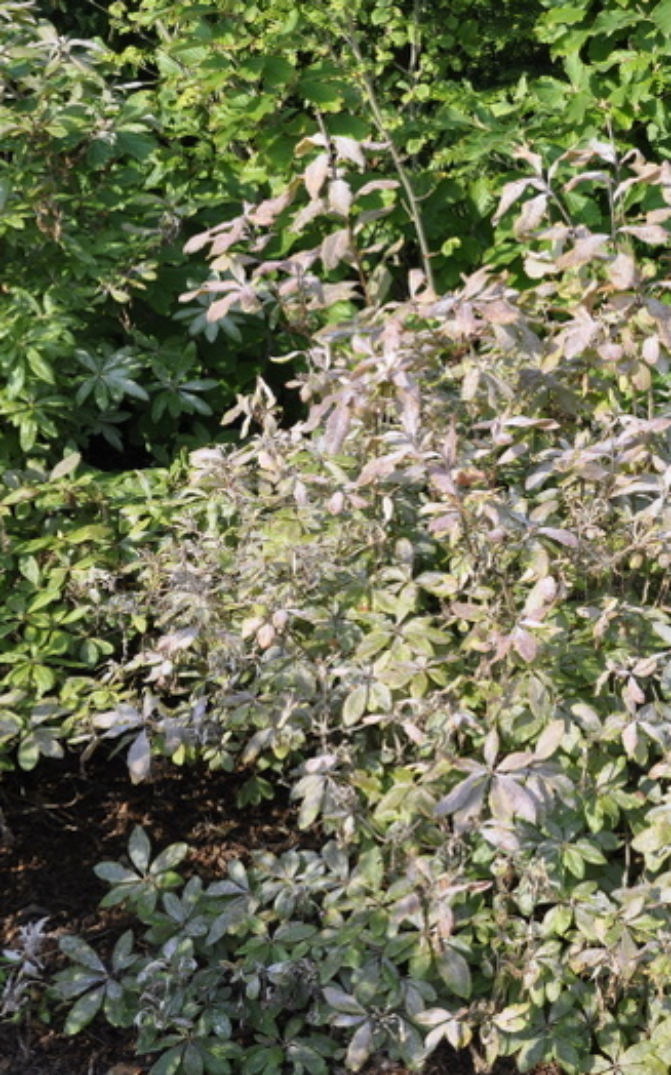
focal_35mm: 70
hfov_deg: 18.3
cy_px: 535
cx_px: 607
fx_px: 2050
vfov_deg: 29.4
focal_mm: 30
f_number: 10
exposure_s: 1/100
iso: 200
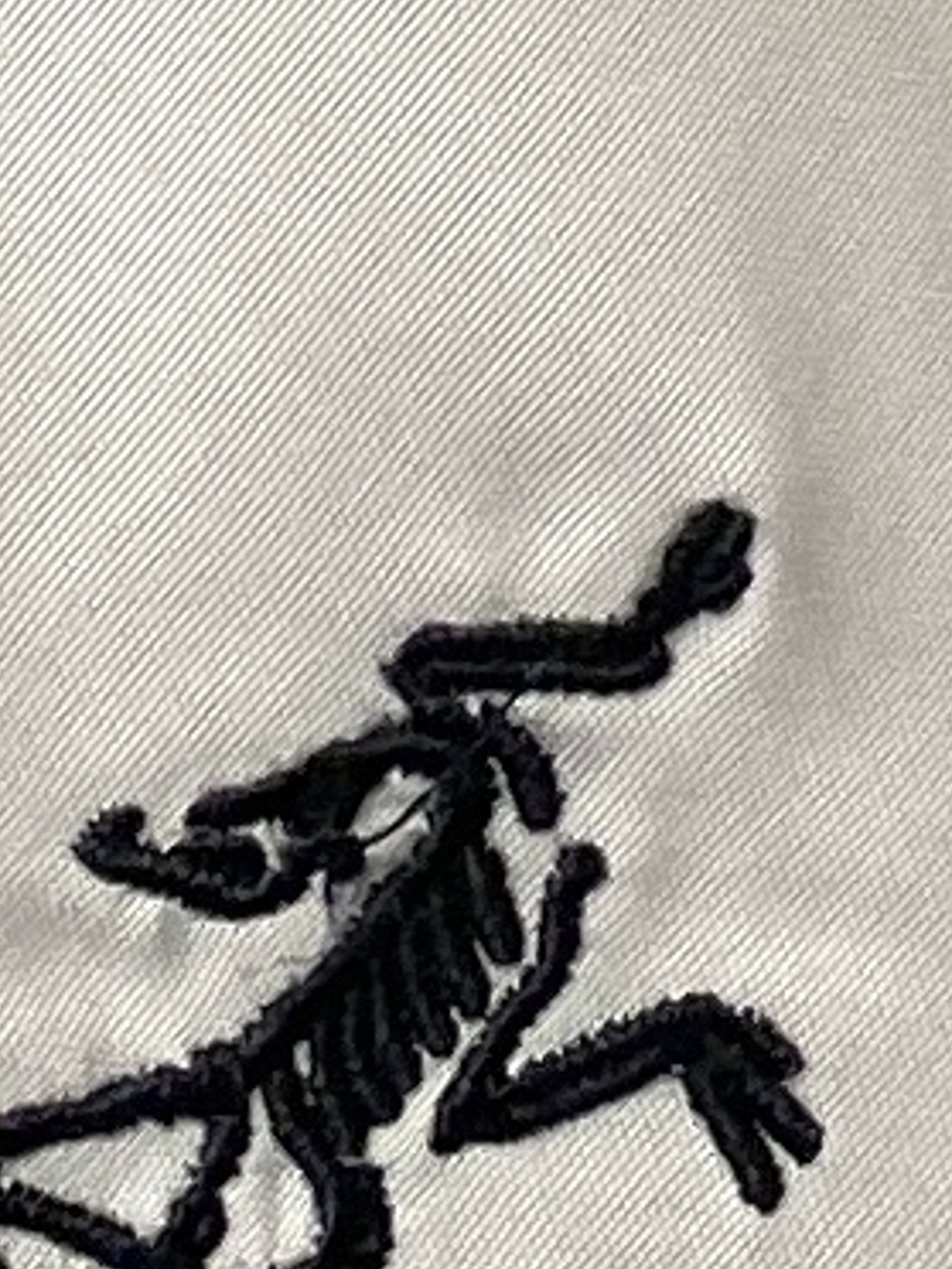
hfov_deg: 22.4
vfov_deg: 28.3
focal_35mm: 65
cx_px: 283
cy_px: 1213
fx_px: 2383
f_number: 1.8
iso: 80
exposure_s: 1/122
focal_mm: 4.25
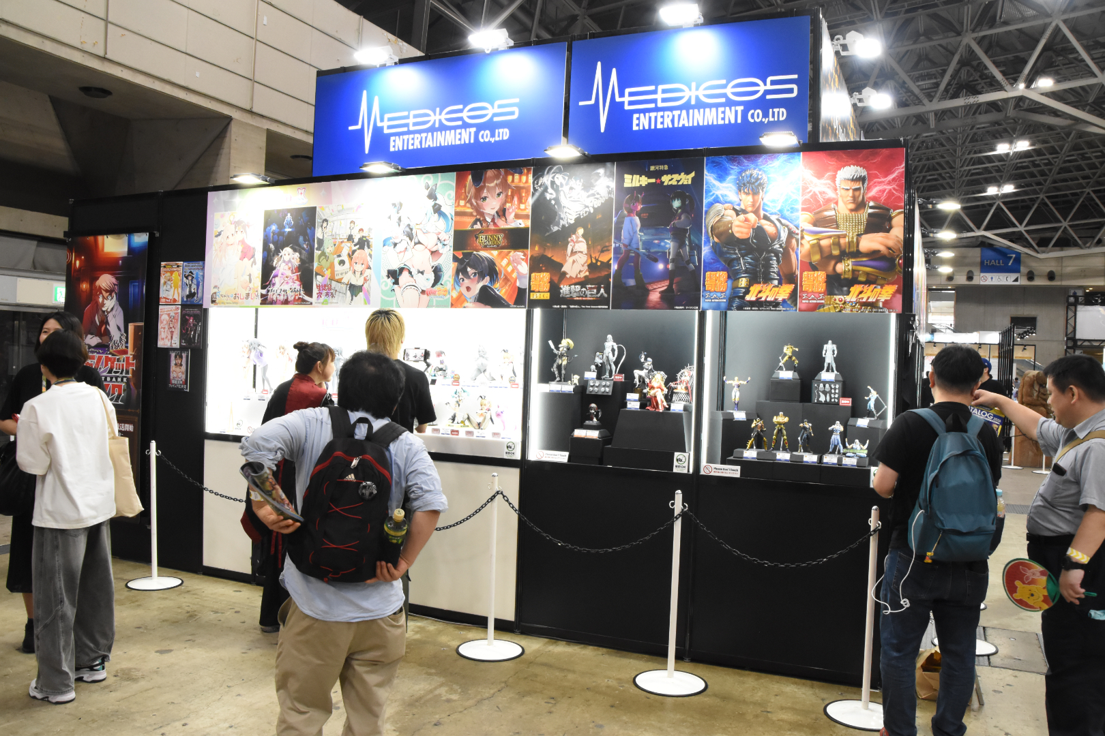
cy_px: 368
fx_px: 829
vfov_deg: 47.9
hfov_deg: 67.4
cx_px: 552
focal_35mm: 27
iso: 2200
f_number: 11
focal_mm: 18
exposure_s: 1/60
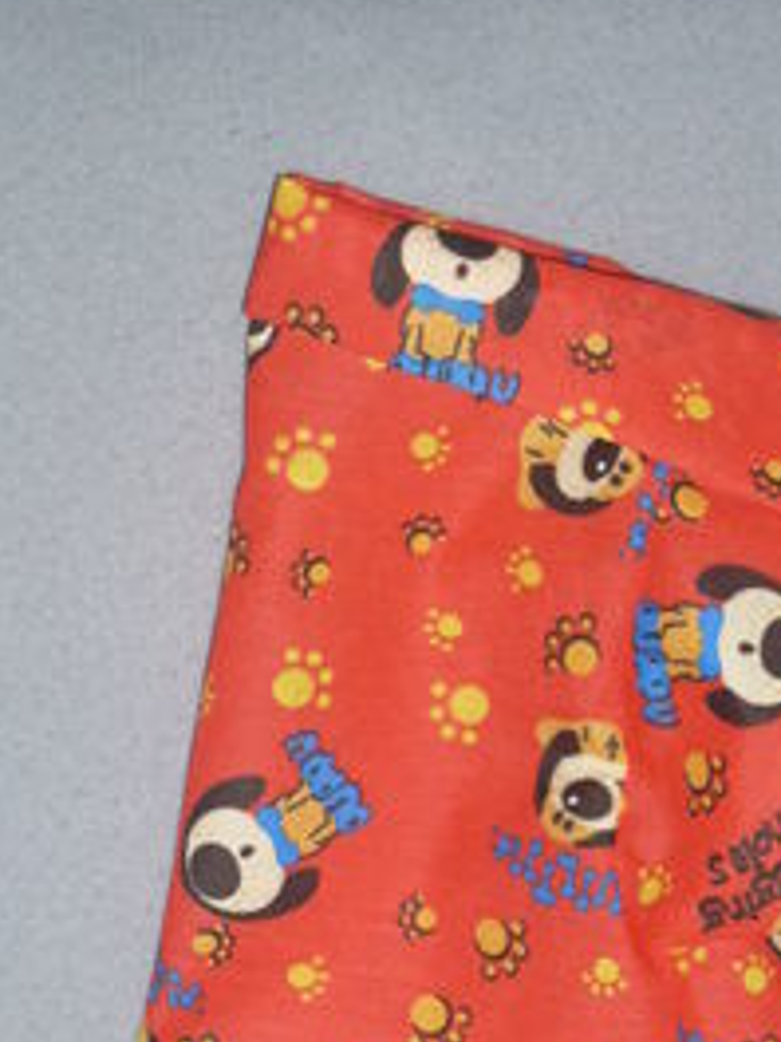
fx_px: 3279
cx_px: 635
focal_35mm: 109
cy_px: 825
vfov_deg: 17.9
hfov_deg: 13.5
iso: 100
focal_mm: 9.9
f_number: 3.6
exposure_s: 1/40
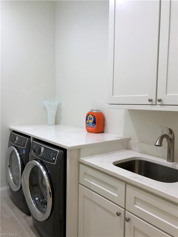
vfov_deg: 63.4
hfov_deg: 49.7
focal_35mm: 28
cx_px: 89
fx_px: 192
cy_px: 118
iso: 25
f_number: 1.8
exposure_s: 1/30
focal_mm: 4
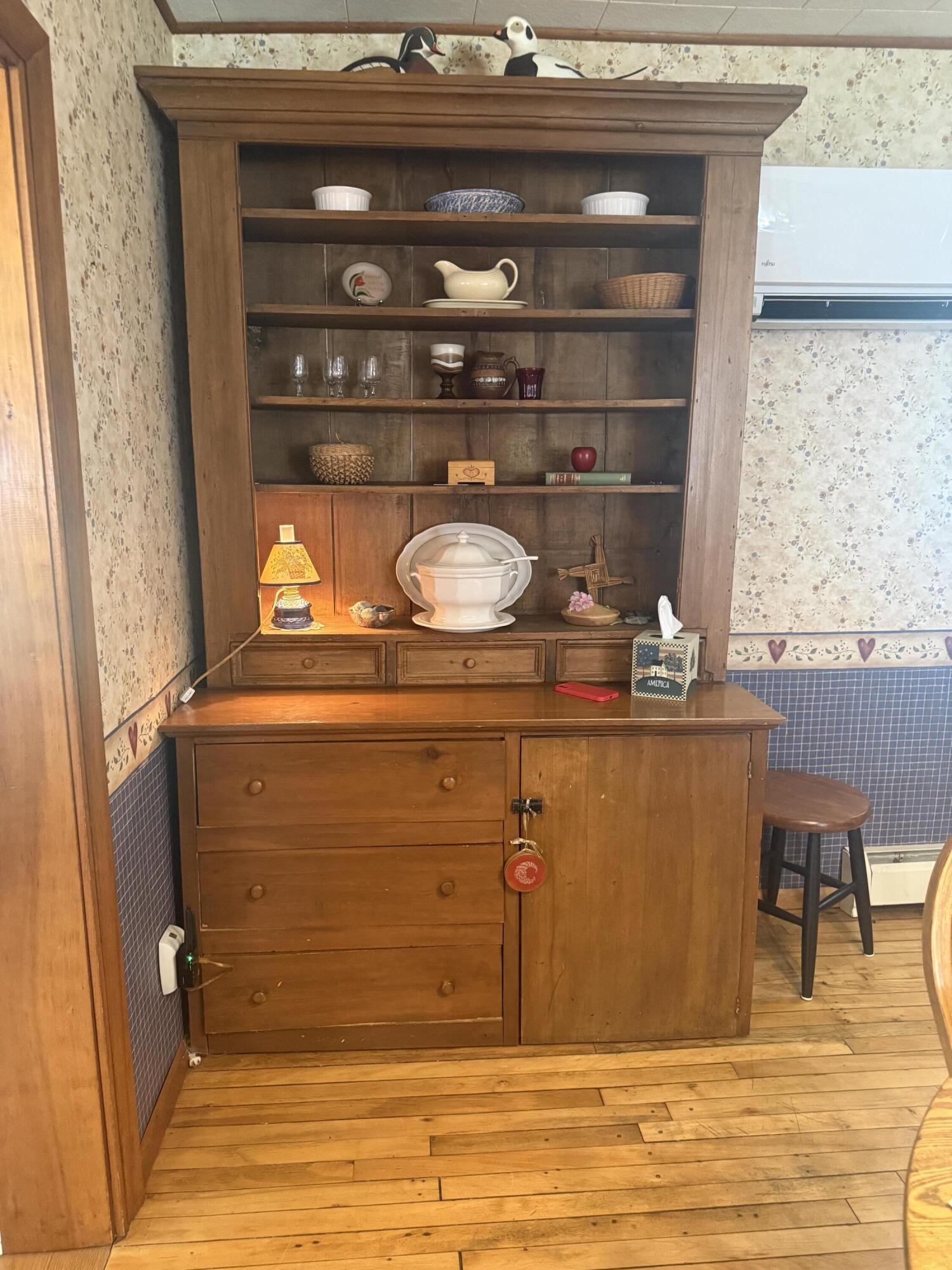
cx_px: 476
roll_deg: +0.1
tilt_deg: -9.1
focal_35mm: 24
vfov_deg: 71.6
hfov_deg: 56.8
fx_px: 880
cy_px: 635
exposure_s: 1/40
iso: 800
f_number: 1.78
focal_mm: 6.76
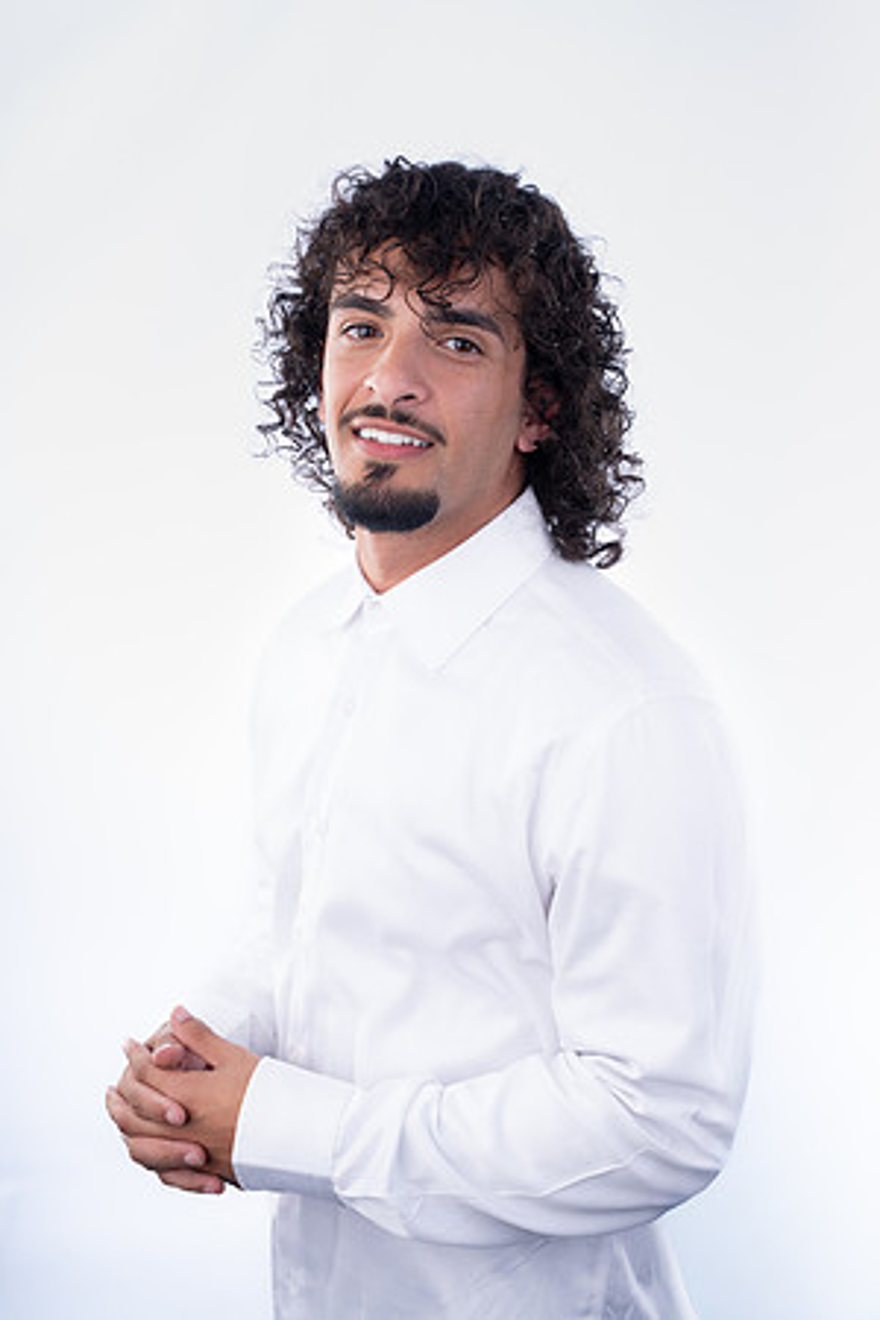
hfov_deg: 24.6
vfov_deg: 36.2
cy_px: 660
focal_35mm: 55
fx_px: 2017
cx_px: 440
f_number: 8
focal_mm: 55
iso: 100
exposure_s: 1/200
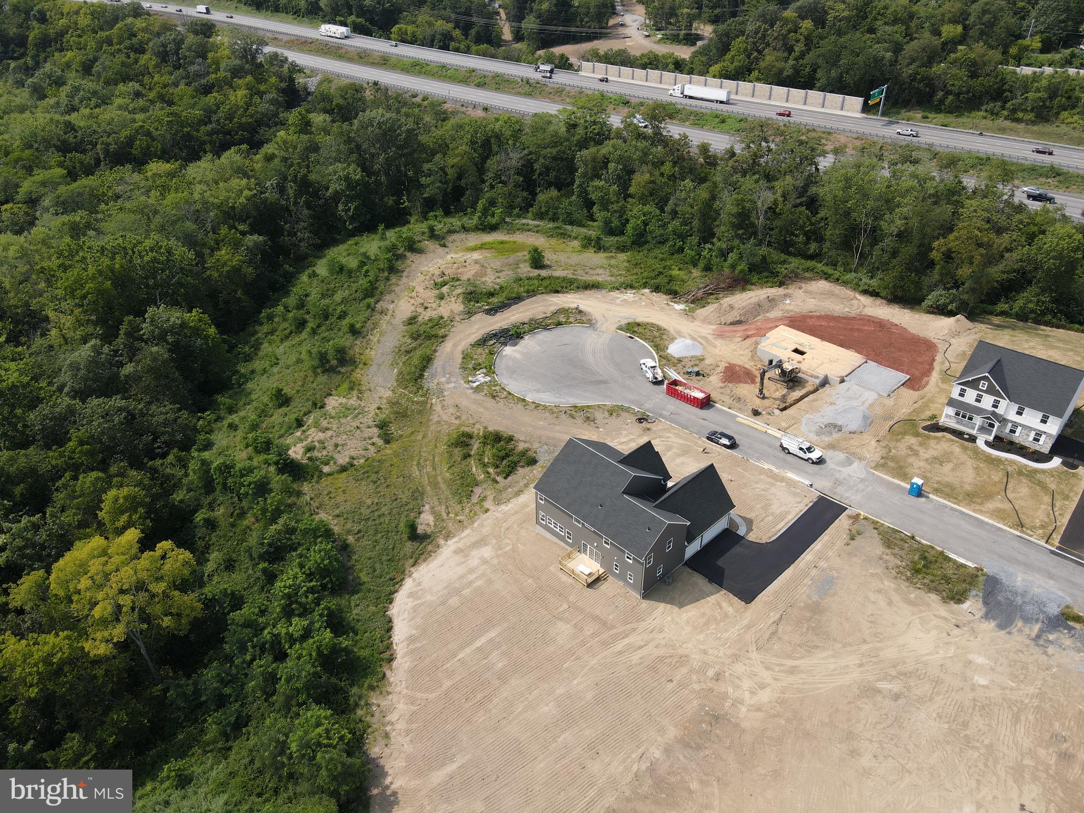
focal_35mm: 24
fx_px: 752
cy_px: 406
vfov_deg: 56.8
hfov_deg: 71.6
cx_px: 542
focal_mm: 4.5
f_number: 2.8
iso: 100
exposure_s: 1/500
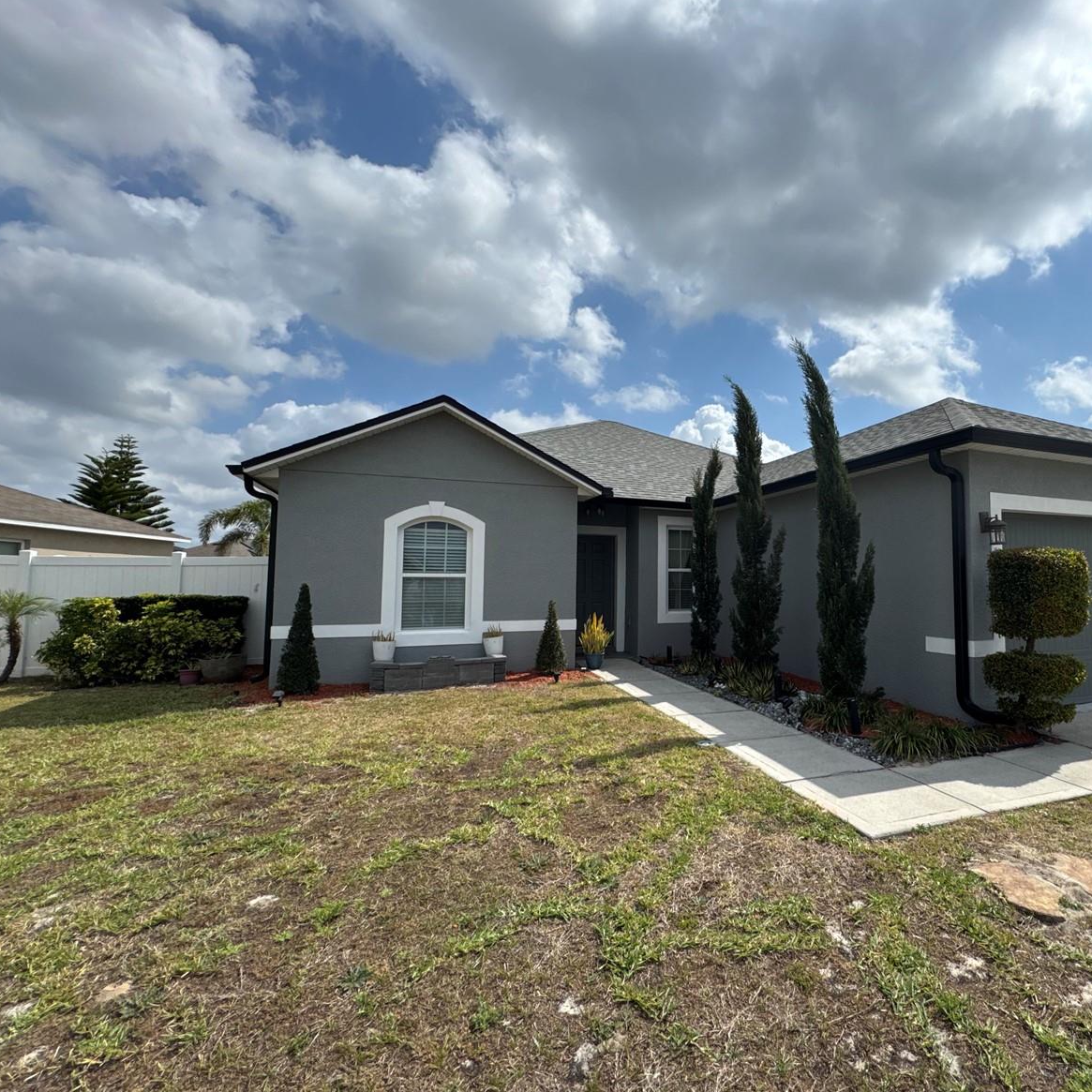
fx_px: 607
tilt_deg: +3.4
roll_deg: -0.3
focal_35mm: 17
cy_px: 545
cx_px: 713
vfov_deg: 84.0
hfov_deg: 81.6
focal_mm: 2.22
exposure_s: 1/3546
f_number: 2.2
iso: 50
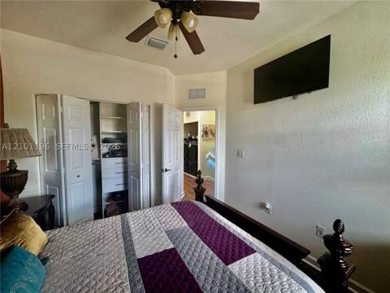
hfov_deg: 102.1
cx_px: 195
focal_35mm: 14
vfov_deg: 85.7
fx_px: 158
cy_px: 146
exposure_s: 1/60
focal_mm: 2.22
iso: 200
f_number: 2.2
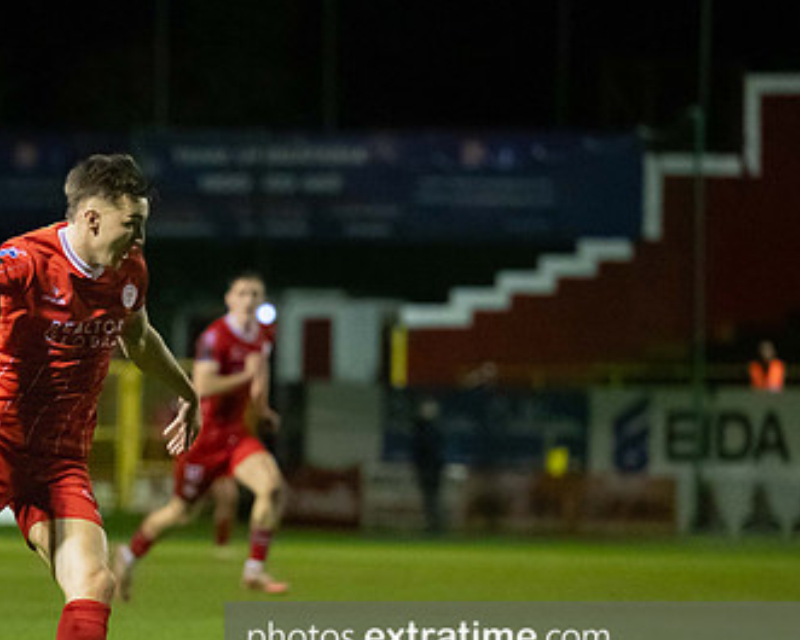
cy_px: 486
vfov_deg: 4.0
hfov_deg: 5.0
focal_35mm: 389
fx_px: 9213
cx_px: -49
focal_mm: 165
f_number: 3.2
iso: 6400
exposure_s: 1/1250
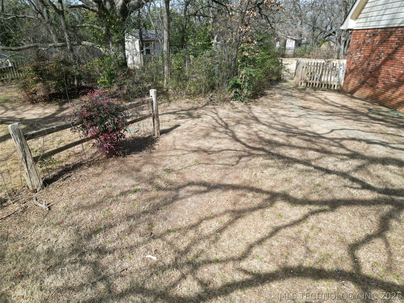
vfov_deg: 56.8
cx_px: 202
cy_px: 152
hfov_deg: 71.6
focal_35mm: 24
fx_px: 280
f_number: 1.7
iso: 110
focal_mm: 6.72
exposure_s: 1/1250
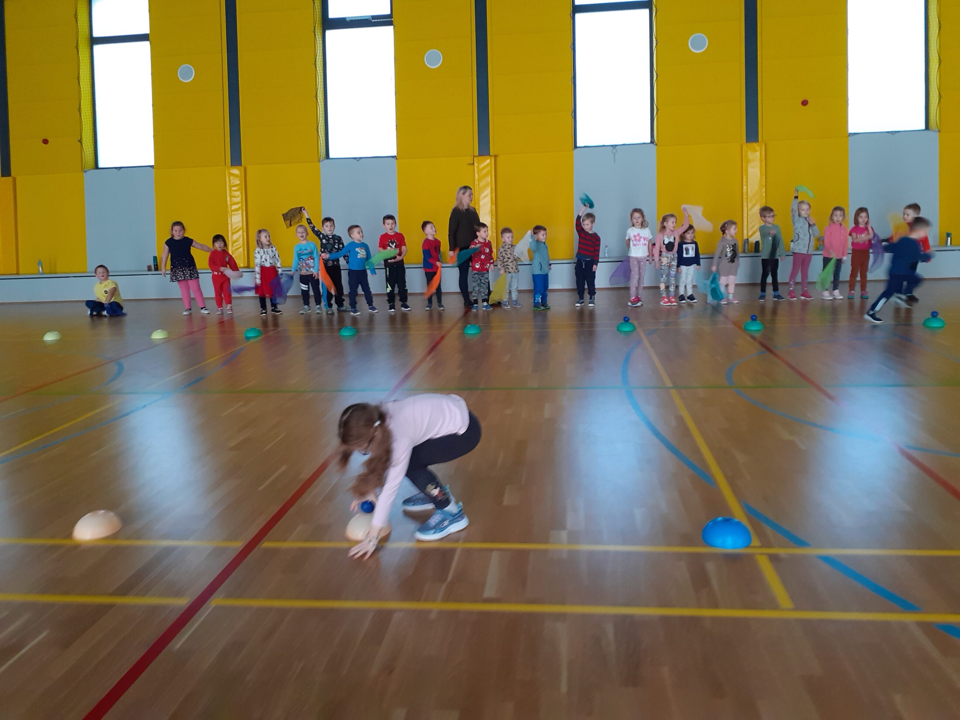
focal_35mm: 27
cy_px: 360
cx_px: 480
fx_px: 749
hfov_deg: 65.3
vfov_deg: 51.4
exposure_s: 1/50
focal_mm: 3.6
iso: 125
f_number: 1.9
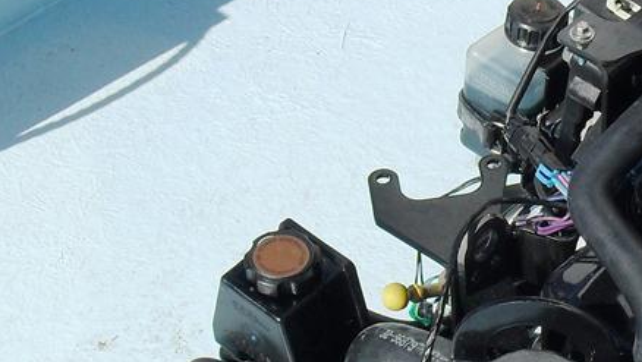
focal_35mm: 89
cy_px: 330
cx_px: 654
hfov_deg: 22.9
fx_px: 1516
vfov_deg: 13.5
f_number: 8.4
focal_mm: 6.3
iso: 100
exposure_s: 1/350
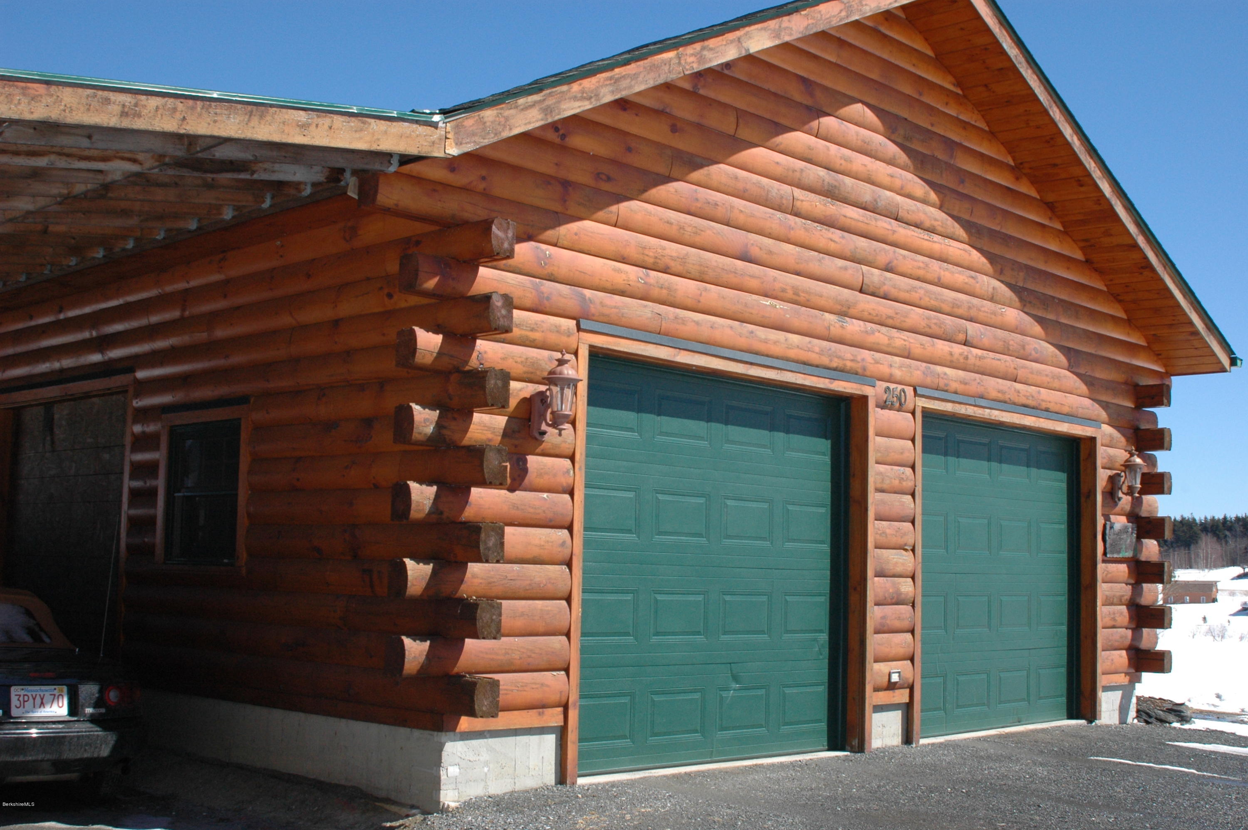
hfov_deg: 46.4
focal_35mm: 42
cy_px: 415
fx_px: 1455
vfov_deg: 31.8
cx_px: 624
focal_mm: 28
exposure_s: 1/400
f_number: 10
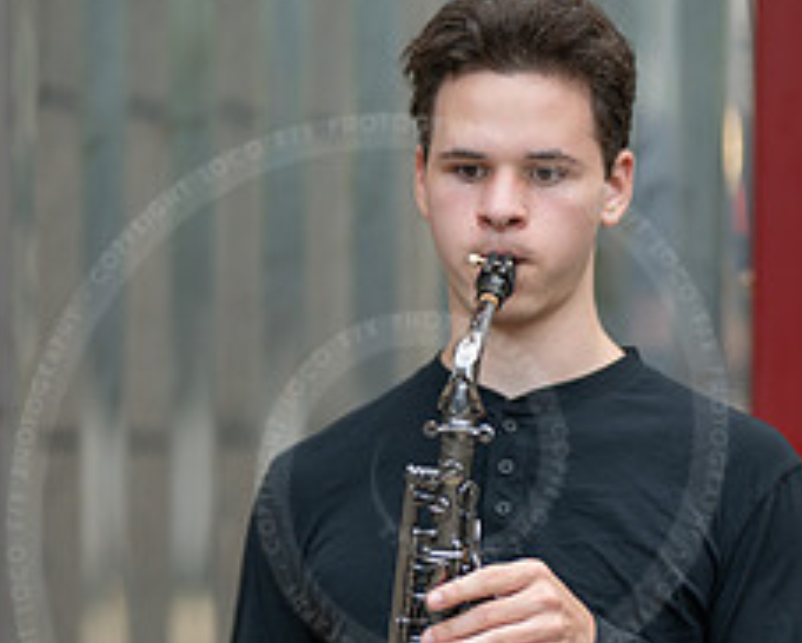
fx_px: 3754
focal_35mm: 158
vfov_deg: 9.8
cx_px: 484
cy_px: 544
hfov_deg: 12.2
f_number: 1.2
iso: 250
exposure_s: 1/320
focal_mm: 85
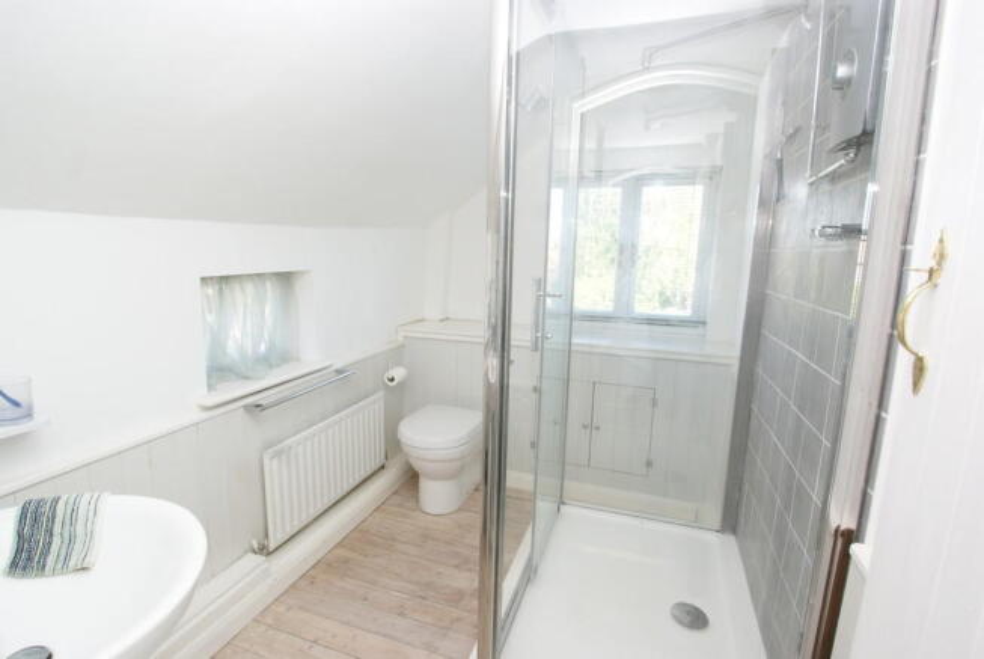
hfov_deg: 89.9
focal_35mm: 18
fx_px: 493
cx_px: 492
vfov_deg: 67.5
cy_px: 330
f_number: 5.6
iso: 400
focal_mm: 12
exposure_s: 1/60
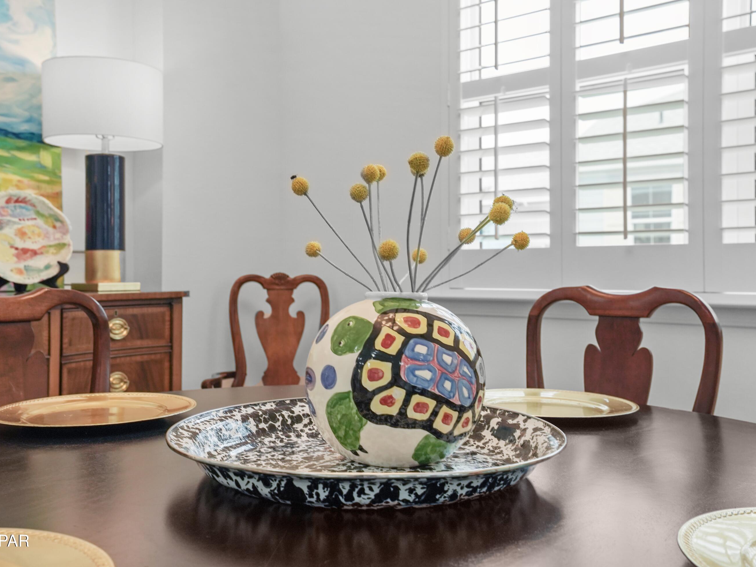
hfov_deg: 55.3
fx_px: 721
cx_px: 364
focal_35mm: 33
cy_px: 279
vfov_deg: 43.0
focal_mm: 30
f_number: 5.6
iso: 1000
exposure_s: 1/250
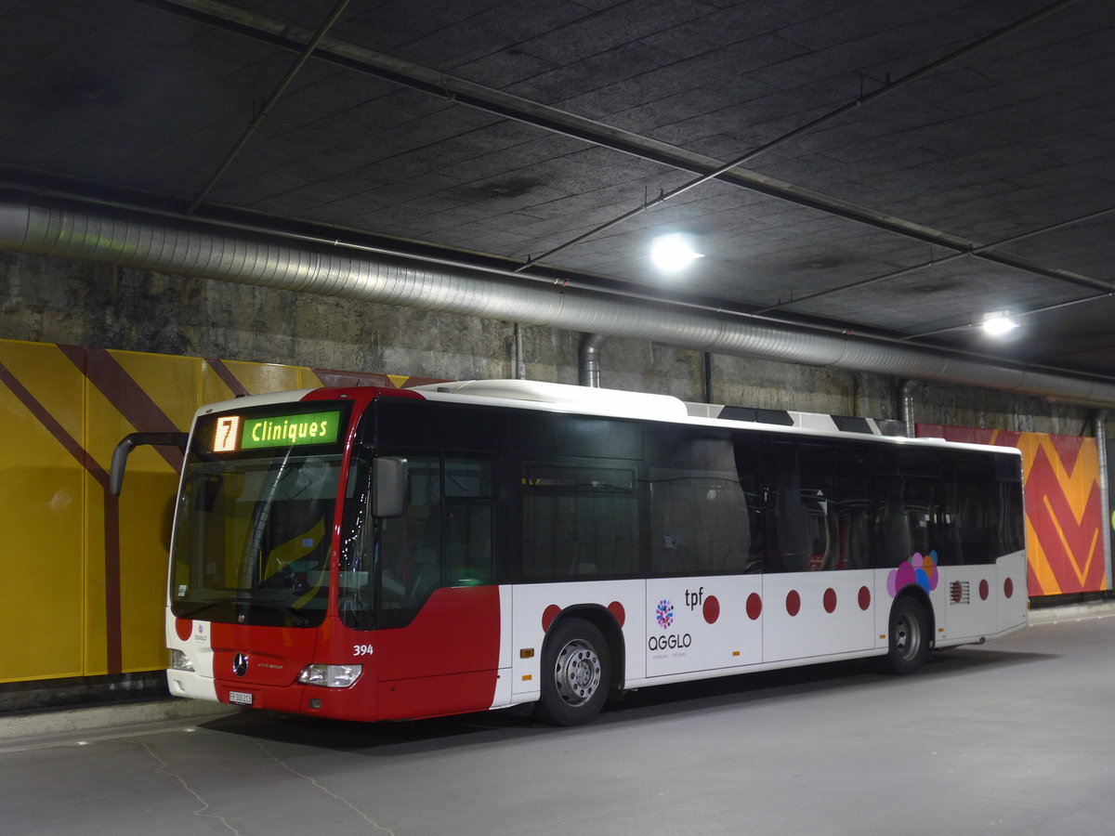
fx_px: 1417
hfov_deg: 42.9
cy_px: 418
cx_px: 558
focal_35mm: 44
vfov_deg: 32.9
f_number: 2.8
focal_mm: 9
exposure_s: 1/13
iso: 400
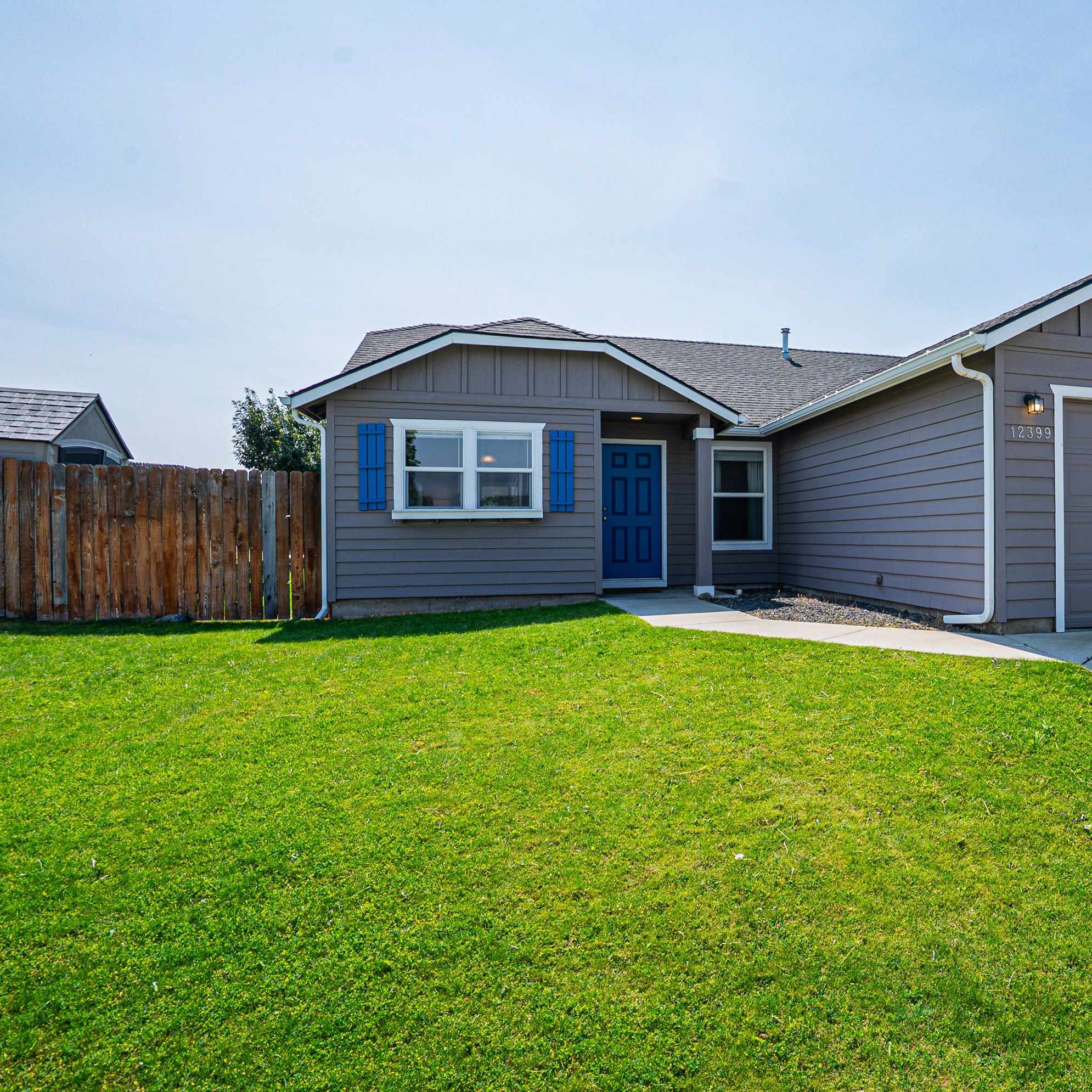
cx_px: 786
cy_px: 540
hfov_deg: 68.6
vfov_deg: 72.1
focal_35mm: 21
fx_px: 749
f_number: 8
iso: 400
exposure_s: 1/8000
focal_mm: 16
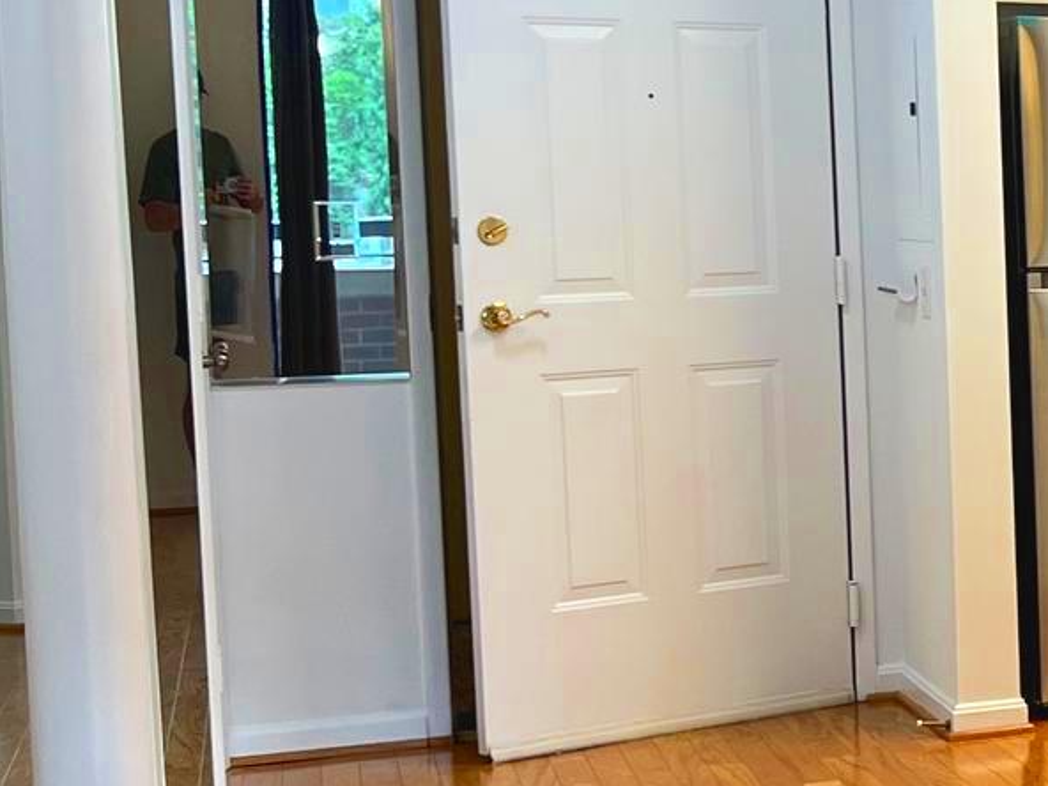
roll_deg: +1.0
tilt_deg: -5.1
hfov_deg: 18.5
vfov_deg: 16.4
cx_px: 1696
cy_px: 365
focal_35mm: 90
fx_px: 2725
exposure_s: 1/60
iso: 80
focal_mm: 5.7
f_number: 1.5
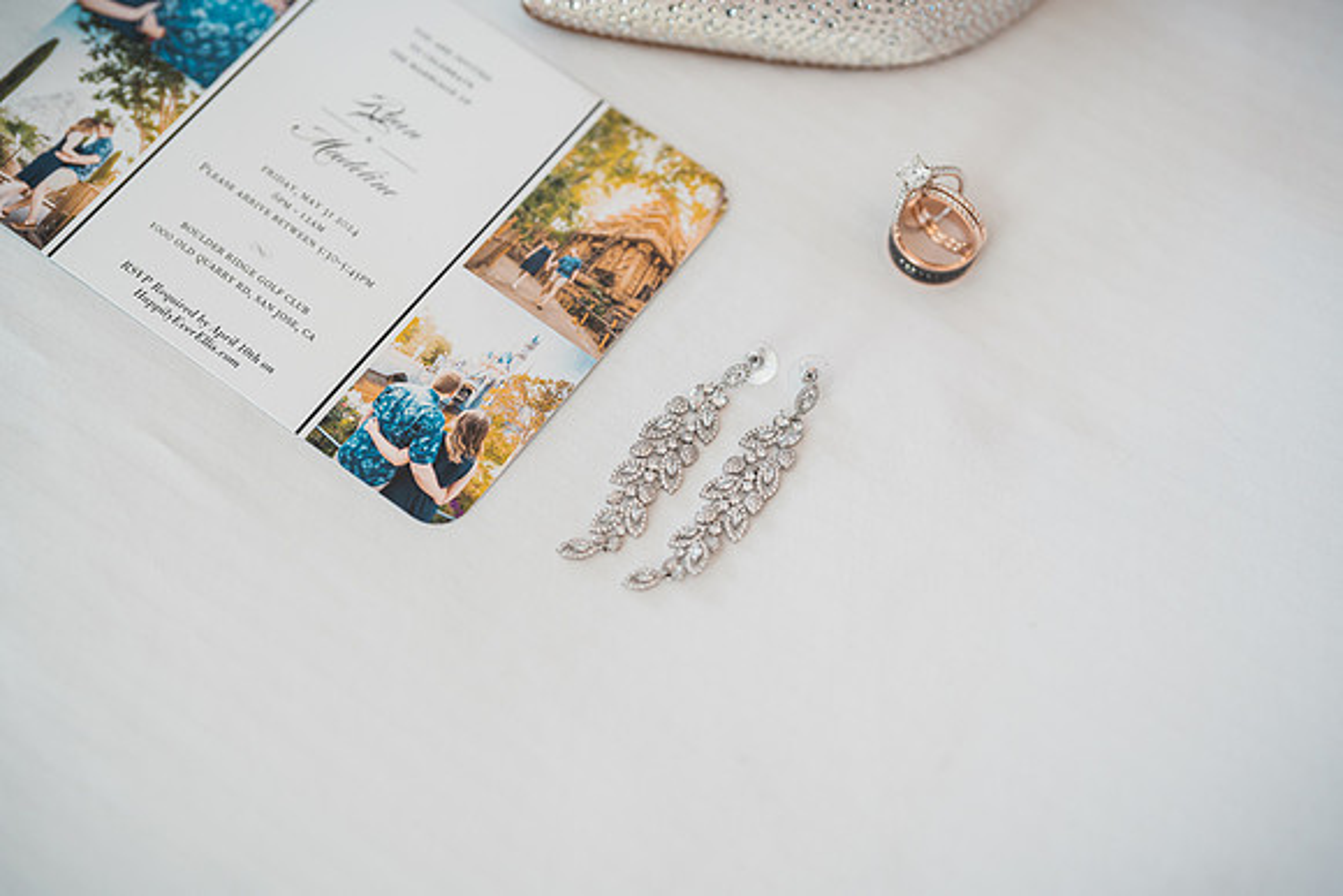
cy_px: 448
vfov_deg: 27.0
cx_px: 672
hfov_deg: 39.6
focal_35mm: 50
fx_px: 1866
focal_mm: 50
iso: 640
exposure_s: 1/125
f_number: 2.2
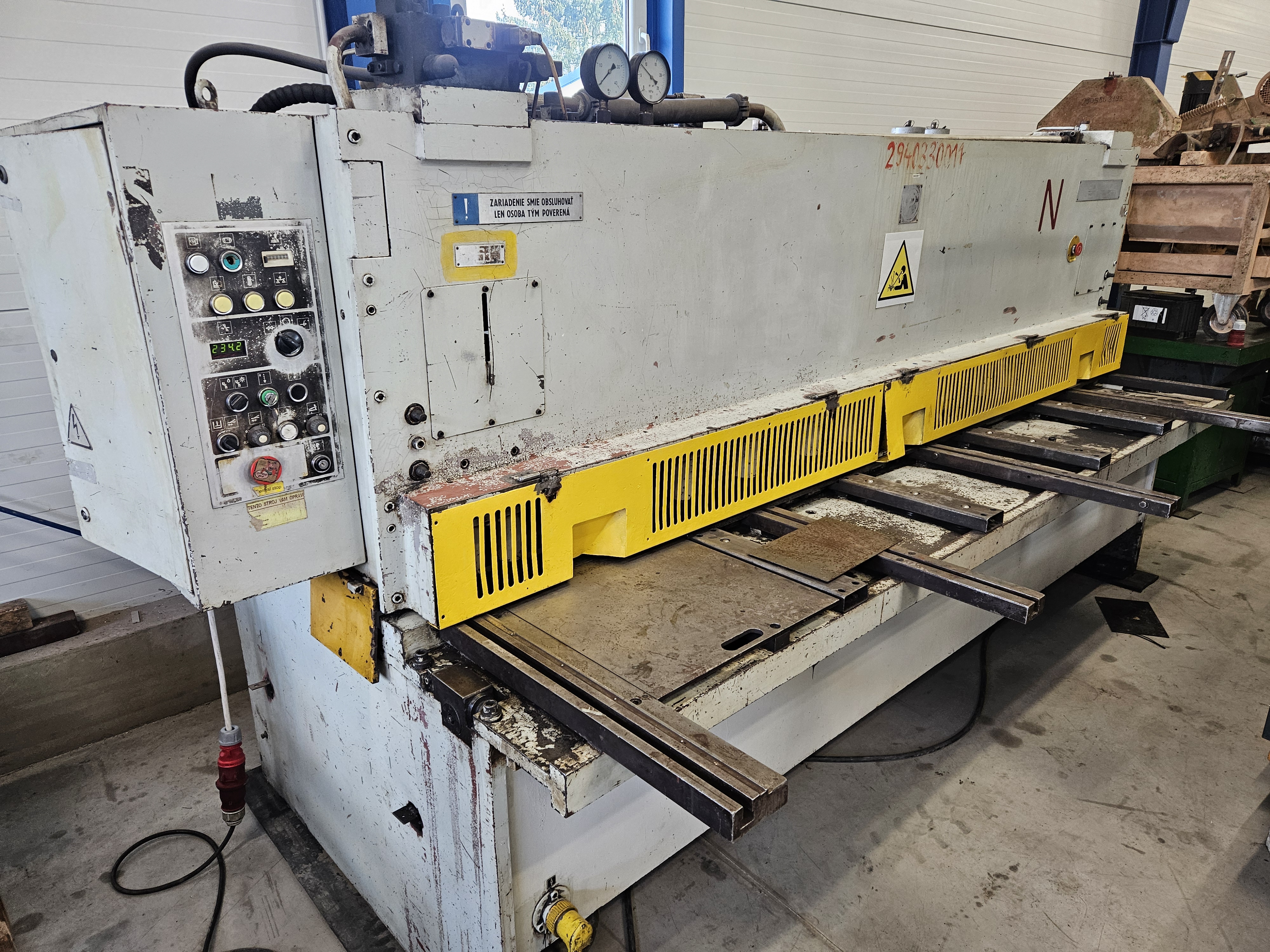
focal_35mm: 23
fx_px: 844
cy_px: 476
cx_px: 635
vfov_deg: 58.9
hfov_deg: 73.9
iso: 200
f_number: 1.8
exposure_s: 1/100
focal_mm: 5.4
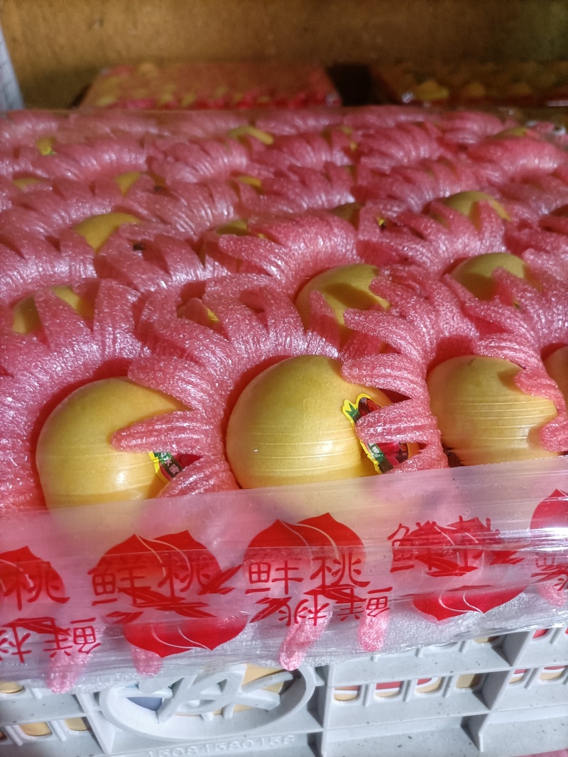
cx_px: 284
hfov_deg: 53.1
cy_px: 378
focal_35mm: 26
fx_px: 569
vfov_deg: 67.3
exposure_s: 1/100
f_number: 1.8
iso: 2208
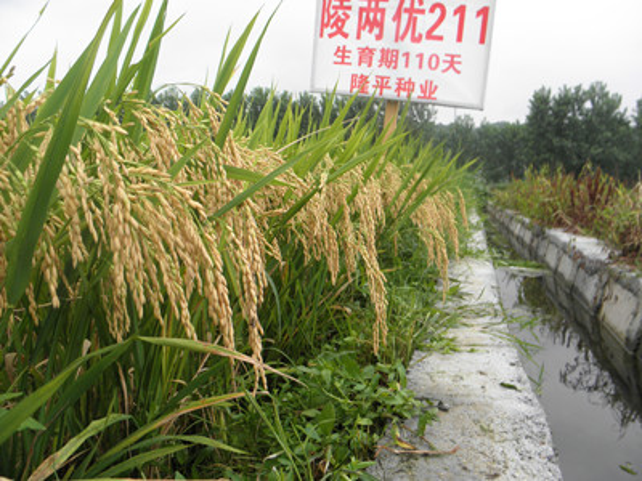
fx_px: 519
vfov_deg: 49.7
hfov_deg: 63.4
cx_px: 321
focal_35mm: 28
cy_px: 240
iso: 100
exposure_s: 1/200
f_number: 3.5
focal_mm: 5
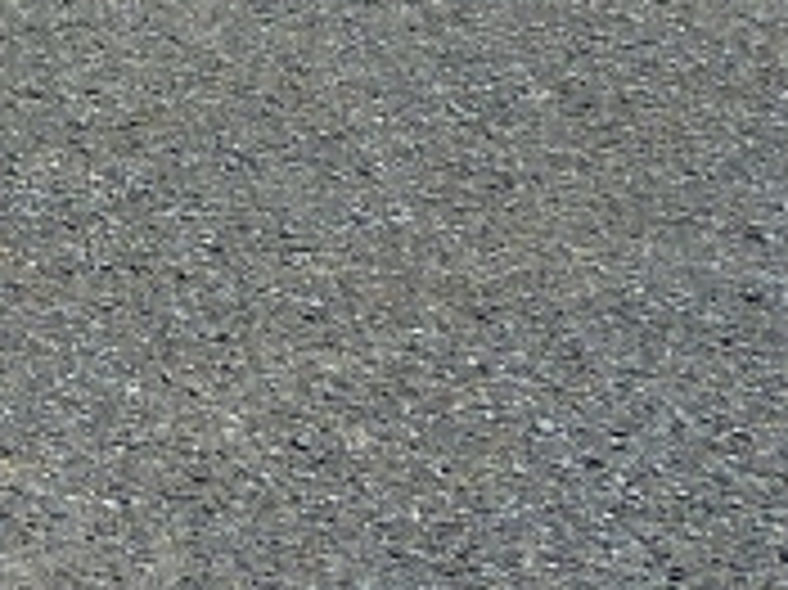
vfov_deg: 7.8
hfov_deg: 9.9
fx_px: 4004
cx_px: -1072
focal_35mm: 176
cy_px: -851
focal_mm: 5
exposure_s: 1/500
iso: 80
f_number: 5
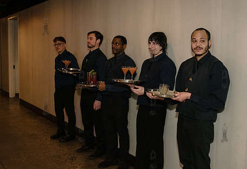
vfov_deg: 29.1
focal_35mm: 47
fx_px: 325
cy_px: 82
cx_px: 112
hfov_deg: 41.6
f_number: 4.5
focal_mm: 29
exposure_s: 1/160
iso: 5000
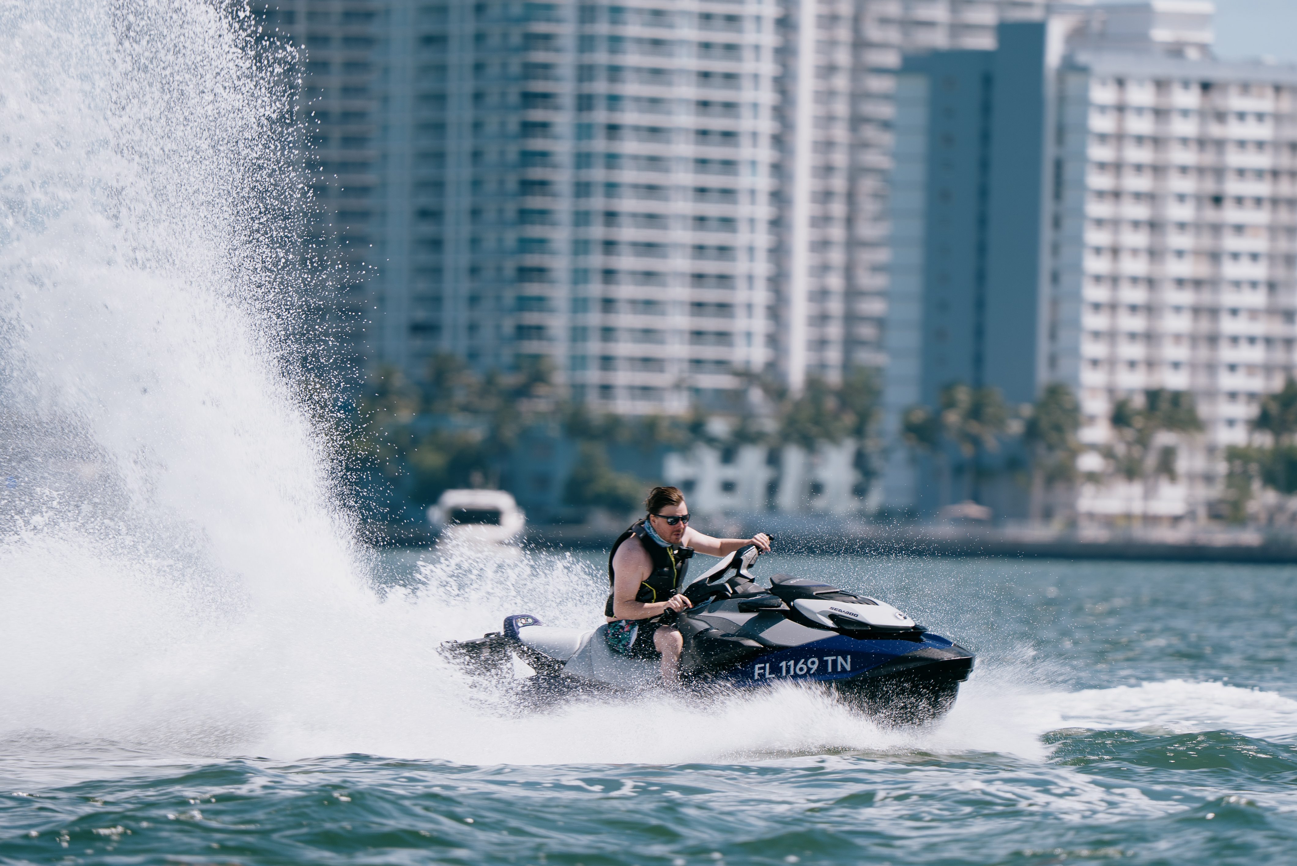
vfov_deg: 2.6
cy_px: 433
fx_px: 18888
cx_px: 648
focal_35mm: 524
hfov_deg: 3.9
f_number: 6.3
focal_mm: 524
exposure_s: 1/320
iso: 80
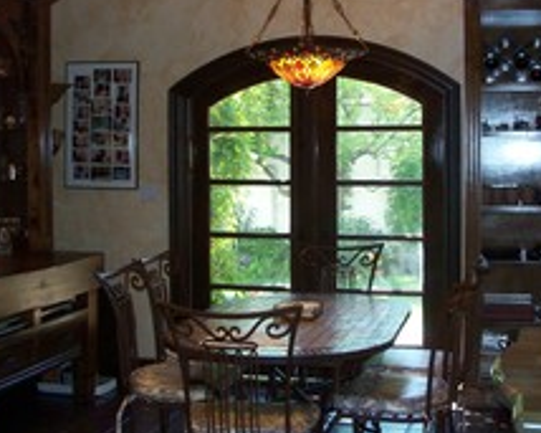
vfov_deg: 25.3
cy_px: 180
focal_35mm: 60
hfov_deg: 31.4
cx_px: 295
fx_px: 960
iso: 200
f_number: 2.8
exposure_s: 1/60
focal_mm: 7.8
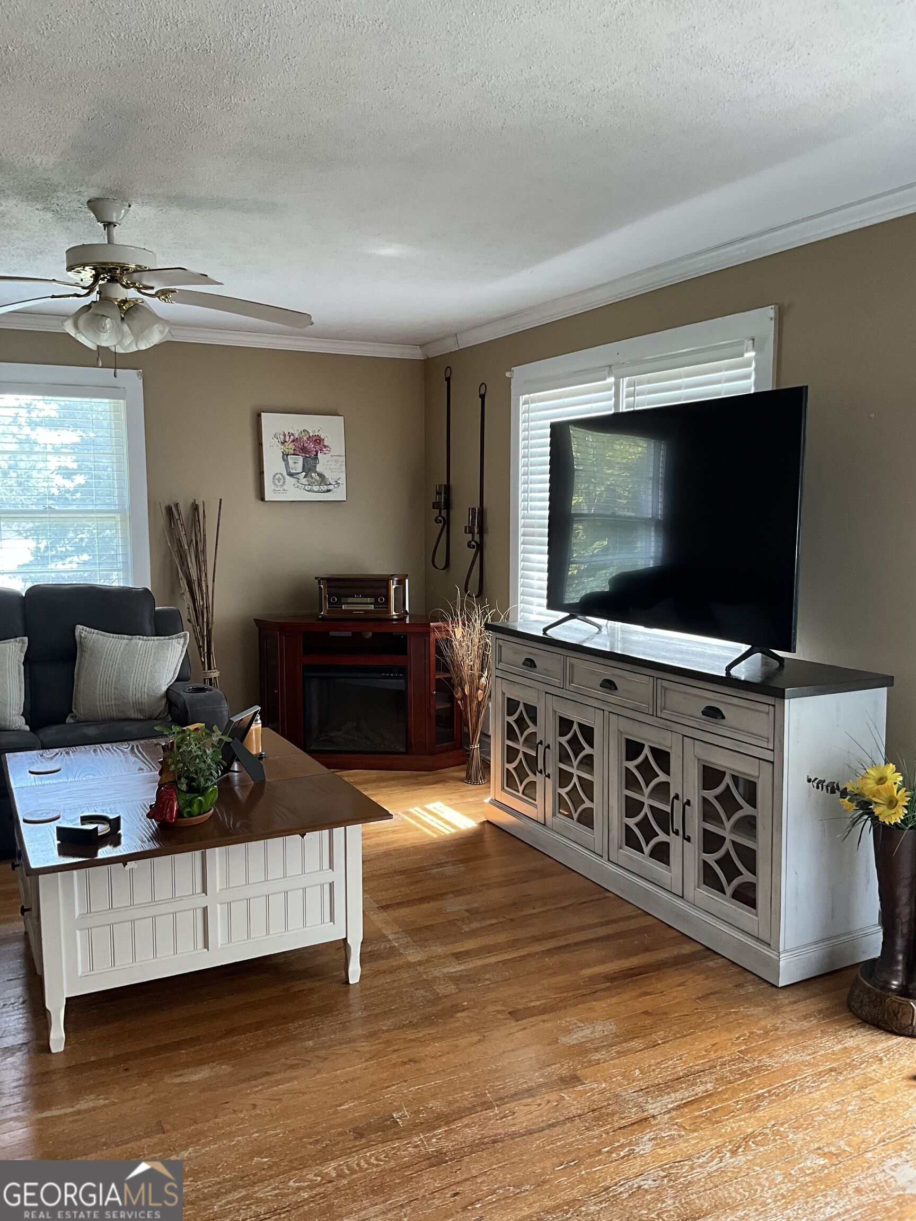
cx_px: 458
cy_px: 610
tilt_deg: -5.9
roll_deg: +0.0
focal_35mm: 29
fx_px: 1023
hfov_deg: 48.2
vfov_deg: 61.7
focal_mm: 3
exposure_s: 1/60
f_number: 1.8
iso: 80
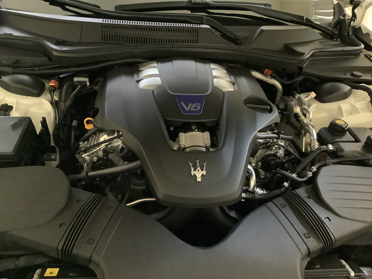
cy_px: 140
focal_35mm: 31
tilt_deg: -36.4
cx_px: 186
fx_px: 333
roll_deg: -5.4
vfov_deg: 45.4
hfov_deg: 58.4
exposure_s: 1/15
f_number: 2.4
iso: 800
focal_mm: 3.3
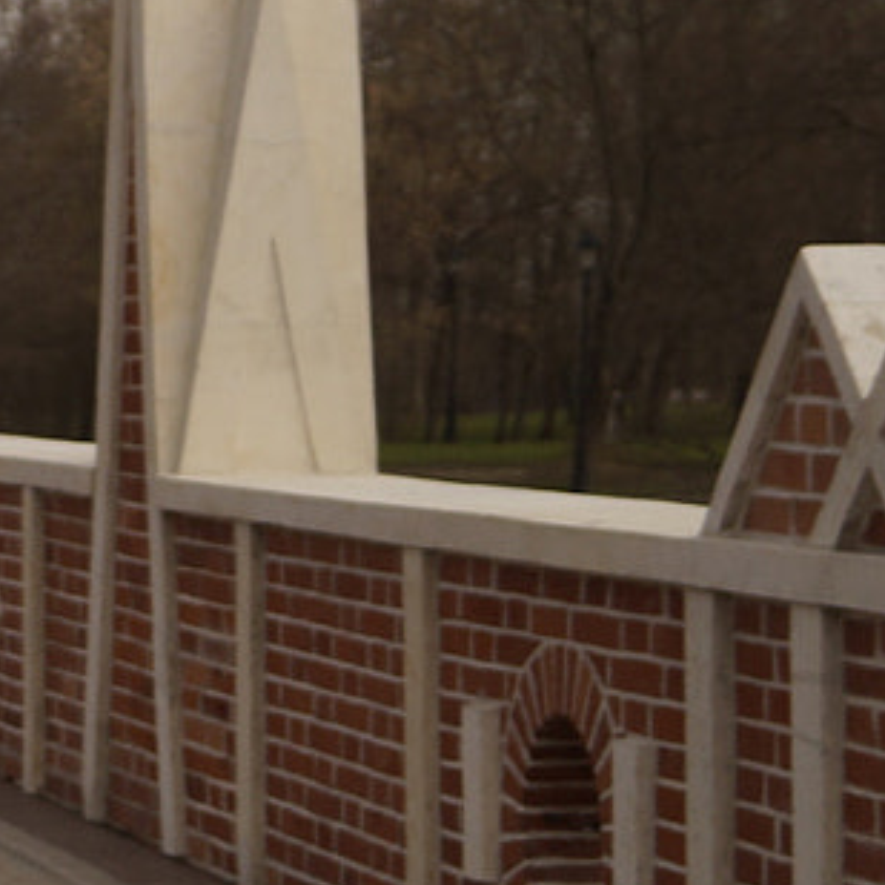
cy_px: 200
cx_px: -876
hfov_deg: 10.2
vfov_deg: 11.0
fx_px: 4570
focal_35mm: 158
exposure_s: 1/2000
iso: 100
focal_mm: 24
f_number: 4
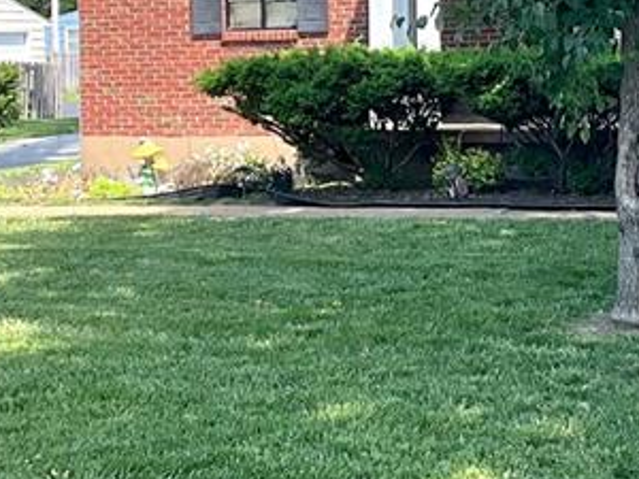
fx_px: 1828
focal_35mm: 99
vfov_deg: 14.8
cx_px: 518
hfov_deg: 19.6
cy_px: 62
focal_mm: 3
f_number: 1.8
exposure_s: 1/606
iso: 25
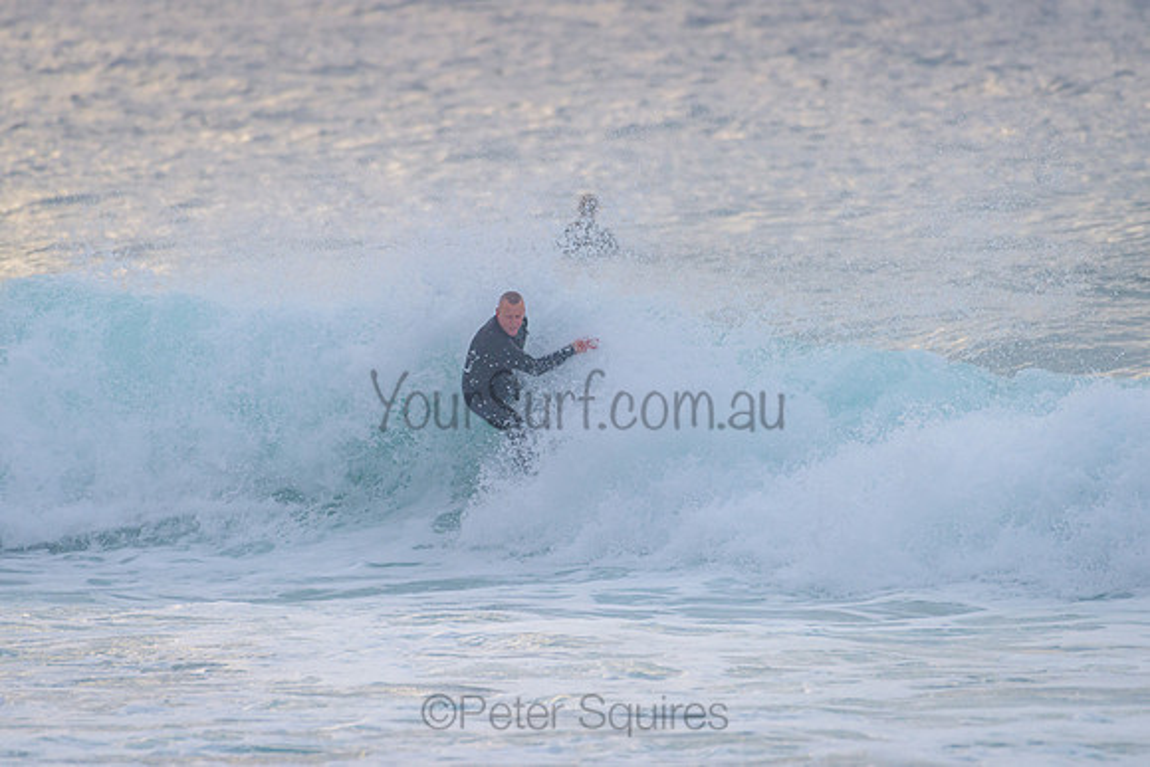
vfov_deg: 2.2
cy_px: 376
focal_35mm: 613
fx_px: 19590
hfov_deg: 3.4
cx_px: 558
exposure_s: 1/1250
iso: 360
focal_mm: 500
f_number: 5.6
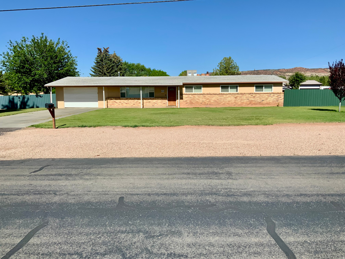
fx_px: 289
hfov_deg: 61.7
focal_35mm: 29
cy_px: 130
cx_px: 172
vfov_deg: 48.2
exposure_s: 1/3125
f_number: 1.8
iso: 20
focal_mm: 3
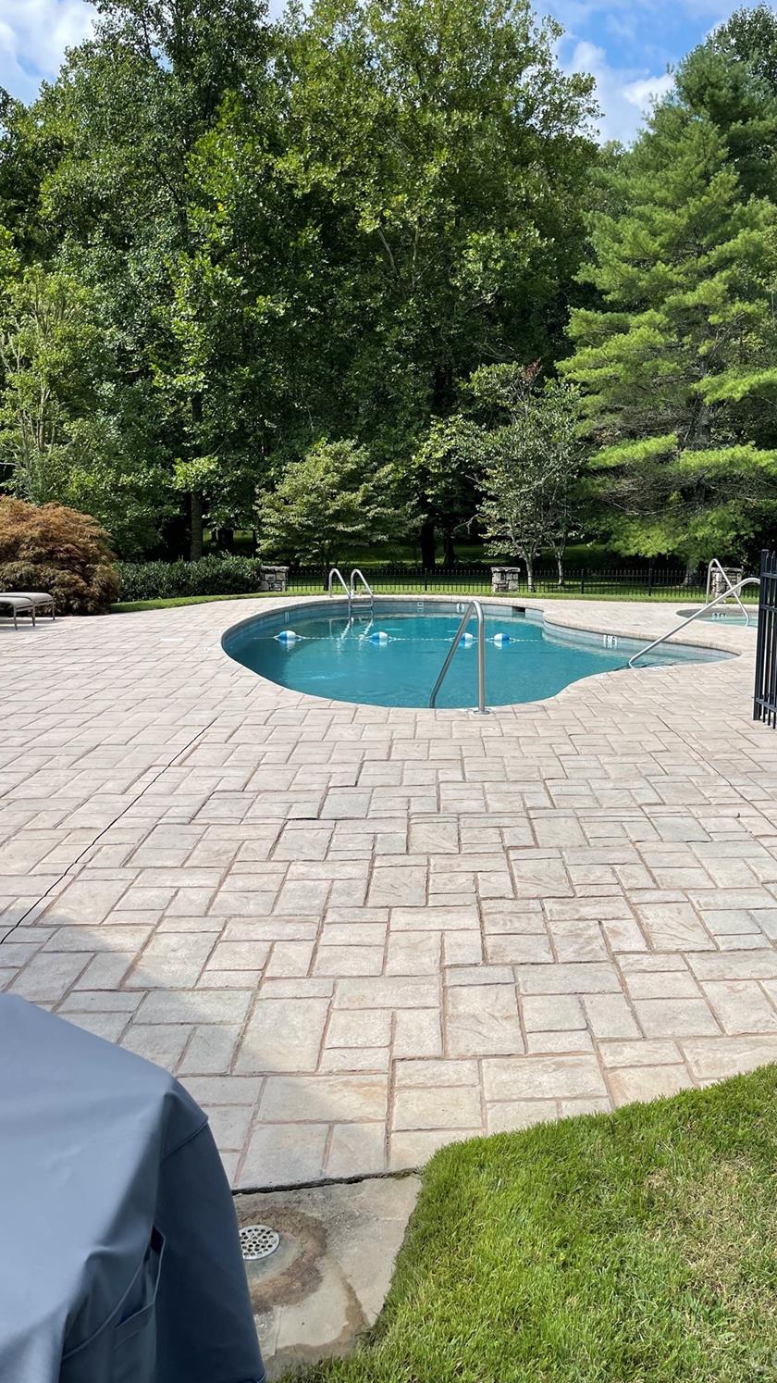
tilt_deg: -9.9
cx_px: 511
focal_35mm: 28
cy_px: 694
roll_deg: -0.7
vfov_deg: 67.9
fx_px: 1026
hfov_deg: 41.0
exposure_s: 1/2545
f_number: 1.6
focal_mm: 5.1
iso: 32
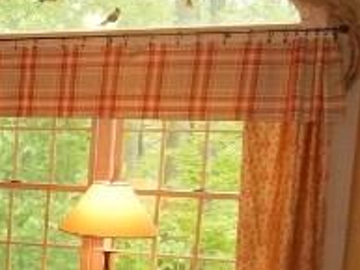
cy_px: 259
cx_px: -228
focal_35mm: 83
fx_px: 864
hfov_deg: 19.5
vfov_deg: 17.5
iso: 360
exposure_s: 1/30
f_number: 3.7
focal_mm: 4.5
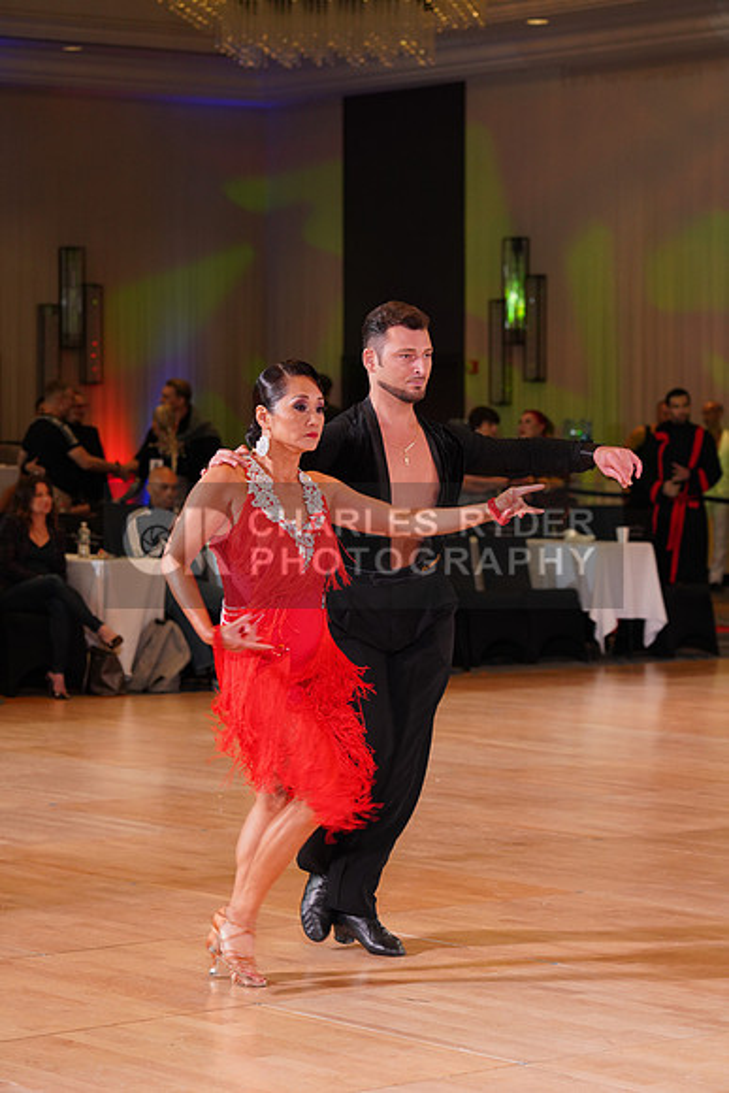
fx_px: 3187
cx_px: 364
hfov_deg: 13.0
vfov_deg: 19.5
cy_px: 546
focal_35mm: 105
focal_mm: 105
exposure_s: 1/160
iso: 1600
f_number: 5
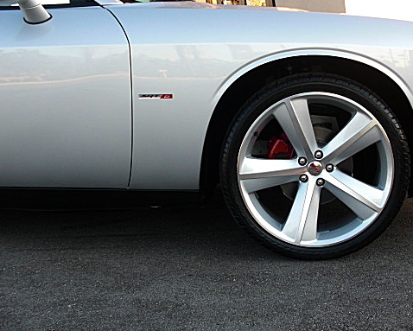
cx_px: 254
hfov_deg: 39.3
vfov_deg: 32.1
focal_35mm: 47
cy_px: 141
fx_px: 575
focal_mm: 6.3
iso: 50
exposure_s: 1/100
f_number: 2.8
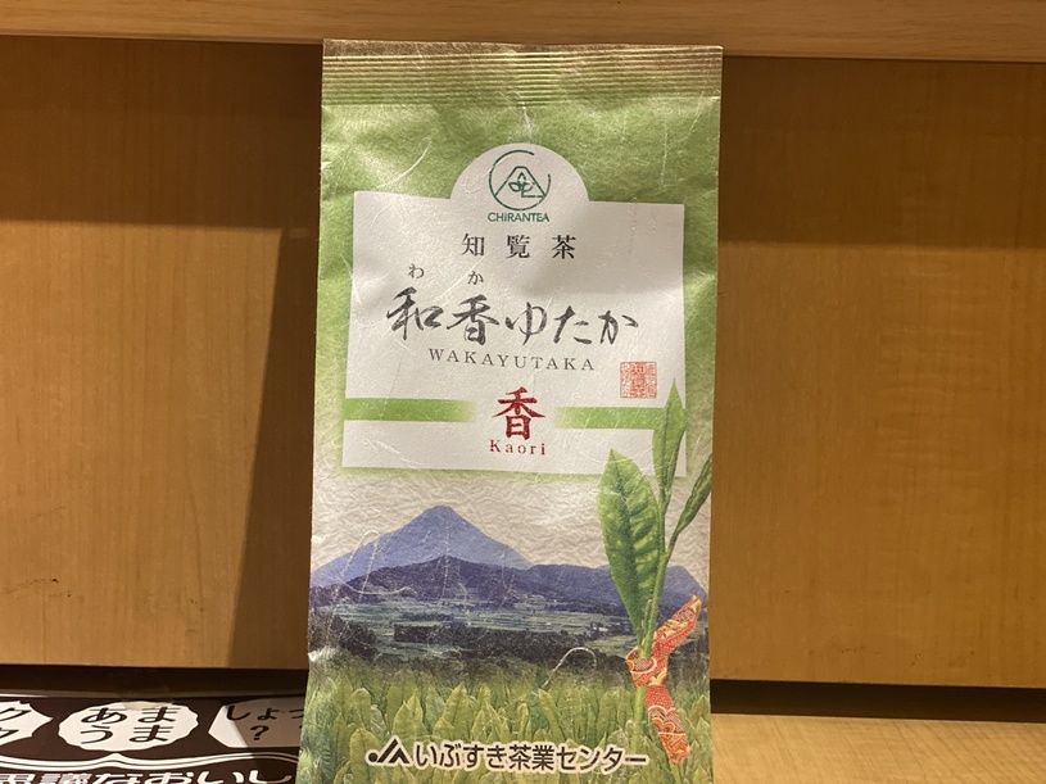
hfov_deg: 36.8
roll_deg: -1.9
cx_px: 523
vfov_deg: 28.0
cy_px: 392
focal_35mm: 52
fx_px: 1571
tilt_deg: -11.1
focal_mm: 6
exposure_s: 1/40
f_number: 2
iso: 160
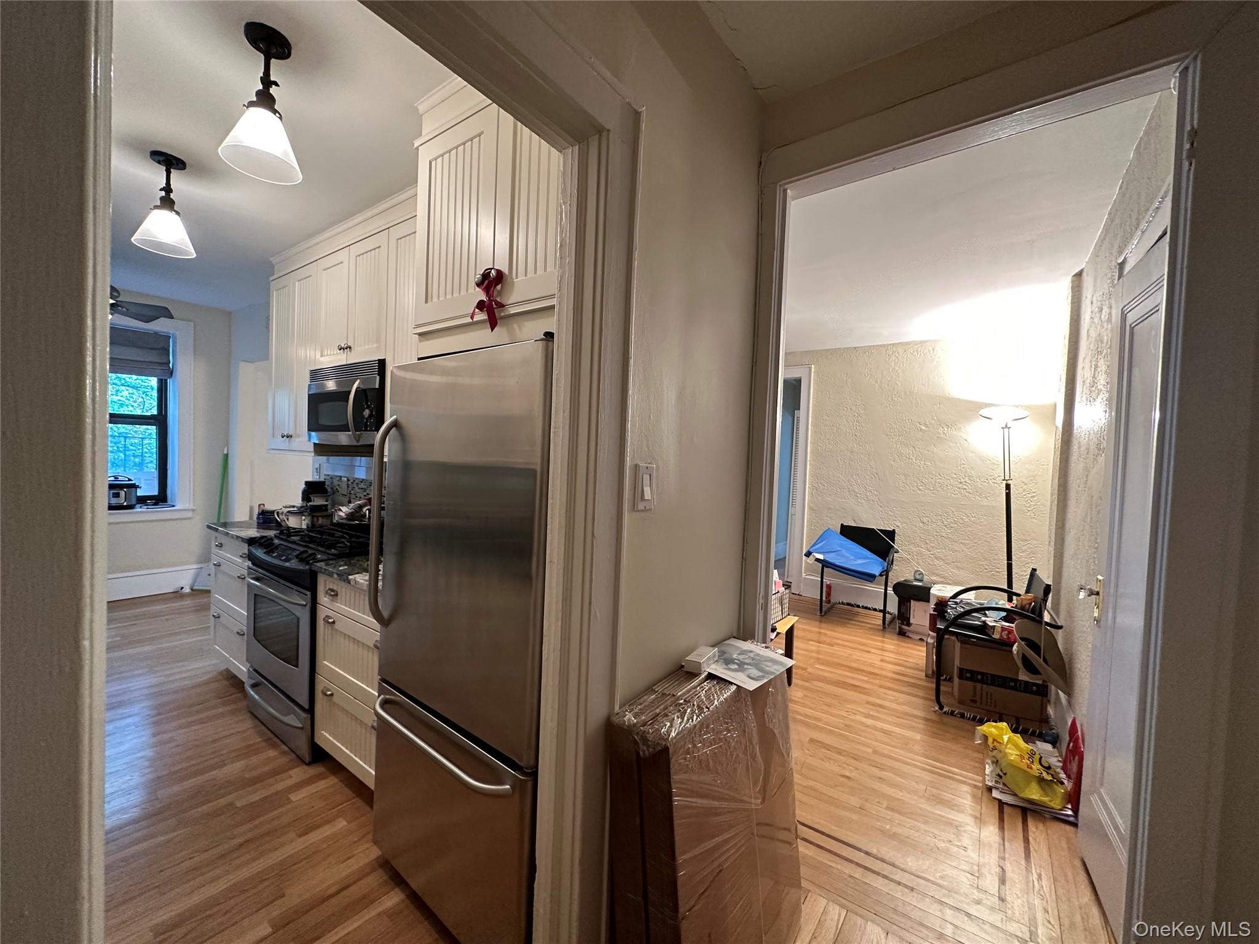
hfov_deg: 102.1
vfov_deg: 85.7
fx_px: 509
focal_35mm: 14
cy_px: 472
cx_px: 630
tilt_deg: -2.4
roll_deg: -2.4
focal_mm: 2.22
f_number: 2.2
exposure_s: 1/60
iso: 250
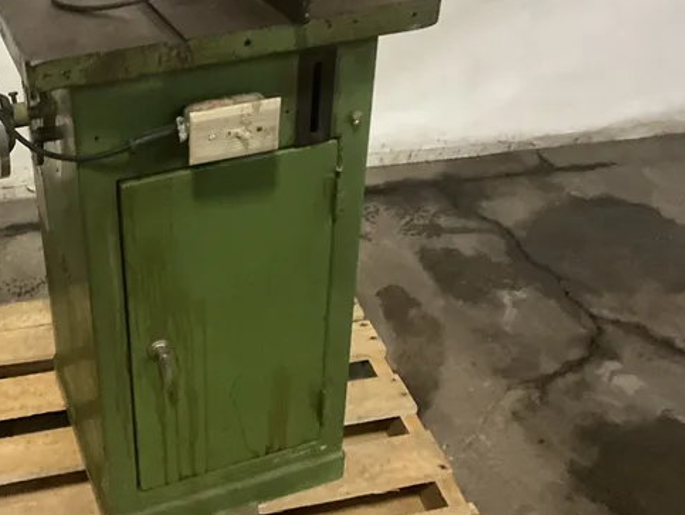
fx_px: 891
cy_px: 174
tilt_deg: -31.0
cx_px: 162
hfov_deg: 40.7
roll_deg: +1.5
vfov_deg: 32.0
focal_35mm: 45
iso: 320
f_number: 1.8
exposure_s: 1/40
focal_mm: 3
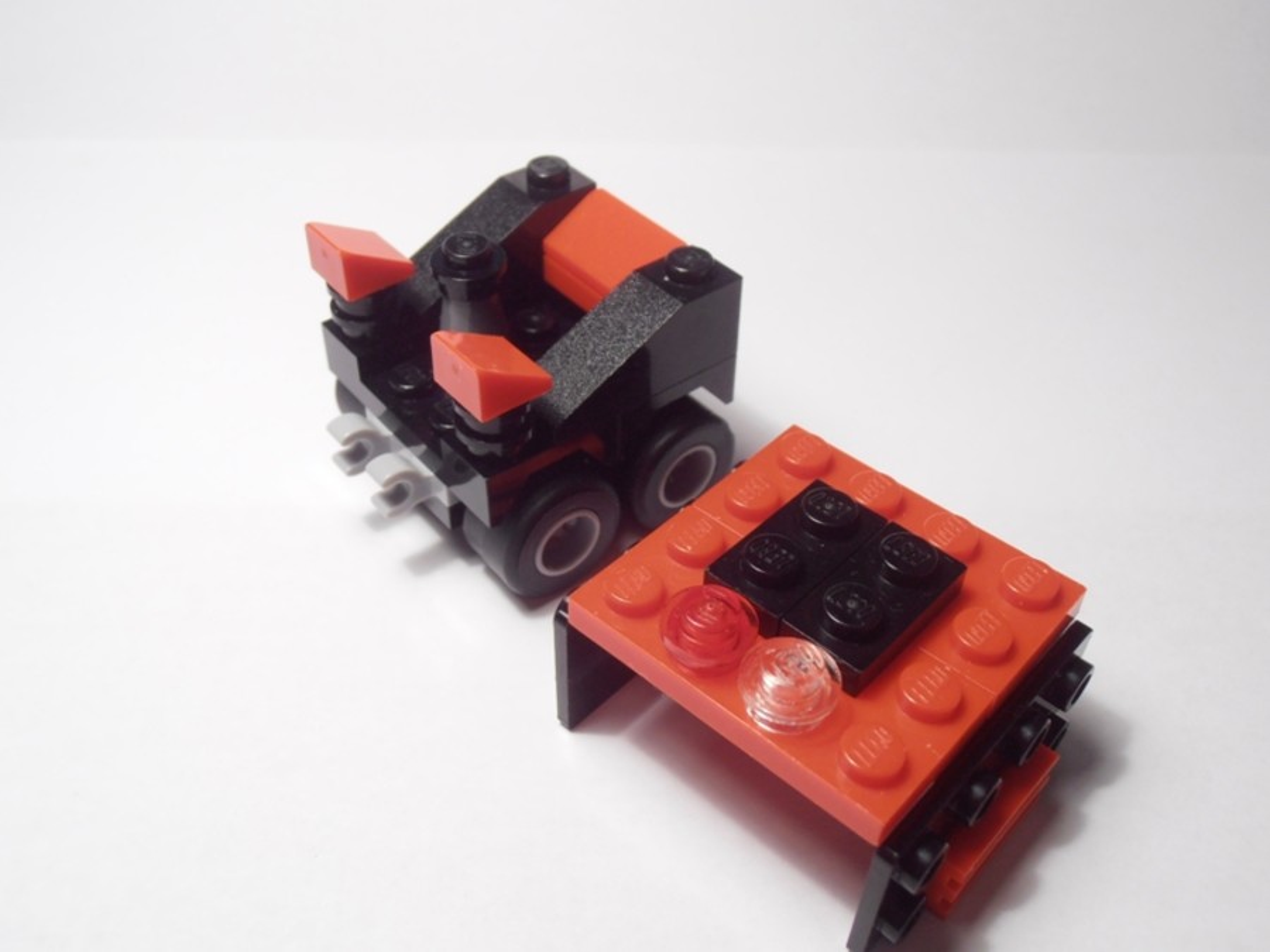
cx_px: 635
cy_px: 476
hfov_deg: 50.1
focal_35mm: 37
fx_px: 1357
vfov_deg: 38.7
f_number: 3.9
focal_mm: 6.61
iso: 100
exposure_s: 1/40
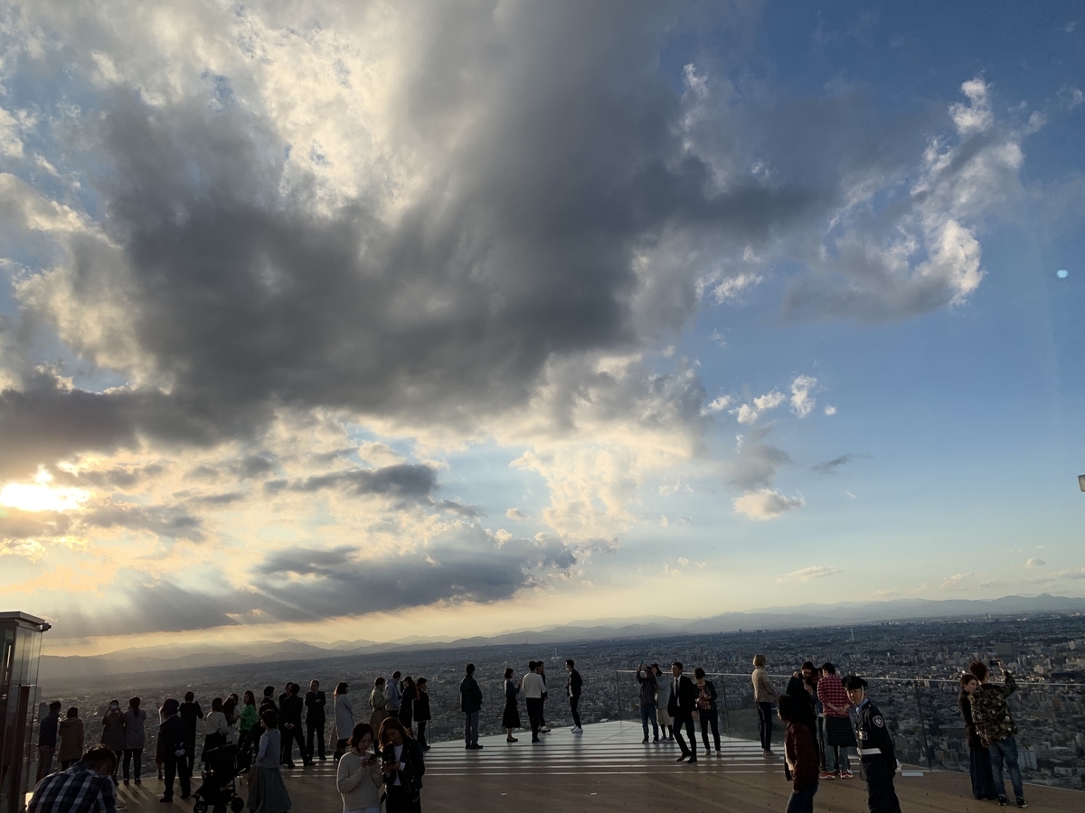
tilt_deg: +17.2
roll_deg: +2.6
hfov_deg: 67.3
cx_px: 542
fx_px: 815
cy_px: 406
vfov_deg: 53.1
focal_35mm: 26
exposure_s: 1/4098
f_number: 1.8
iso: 25
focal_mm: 4.25
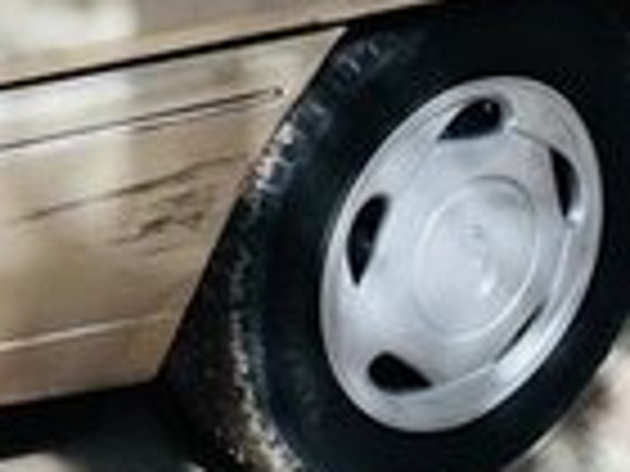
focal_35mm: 137
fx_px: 2493
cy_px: -294
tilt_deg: -13.1
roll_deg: -4.1
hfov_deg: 14.4
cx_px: 418
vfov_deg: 10.4
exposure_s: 1/506
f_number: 2.2
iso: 25
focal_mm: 4.15
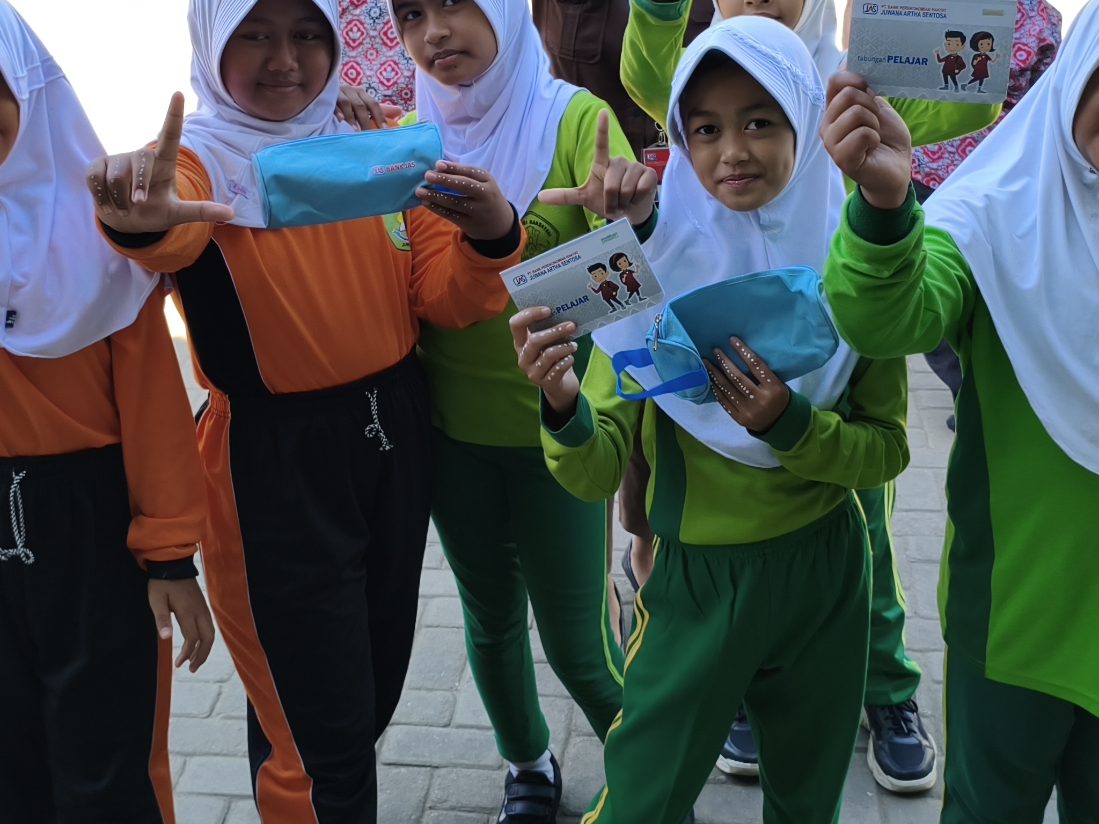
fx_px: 1651
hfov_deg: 36.8
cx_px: 574
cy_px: 305
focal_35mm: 52
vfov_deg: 27.9
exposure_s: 1/385
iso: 80
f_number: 1.5
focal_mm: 4.94
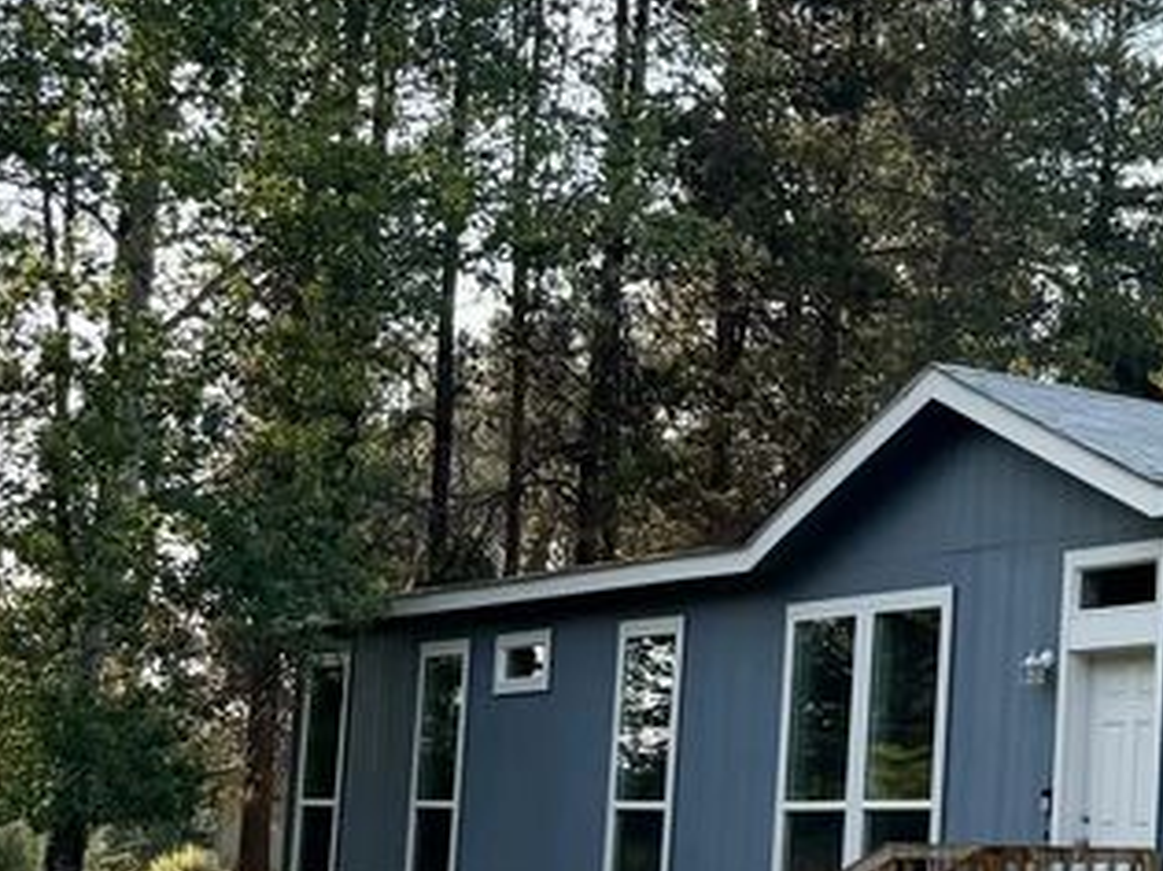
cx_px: 1680
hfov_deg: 21.5
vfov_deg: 18.8
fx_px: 2620
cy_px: 653
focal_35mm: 78
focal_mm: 6.76
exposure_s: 1/2703
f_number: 1.78
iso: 100
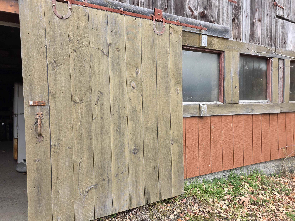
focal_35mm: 23
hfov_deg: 73.9
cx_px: 148
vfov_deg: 58.9
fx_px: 196
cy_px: 110
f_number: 1.7
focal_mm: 6.25
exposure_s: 1/180
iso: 50
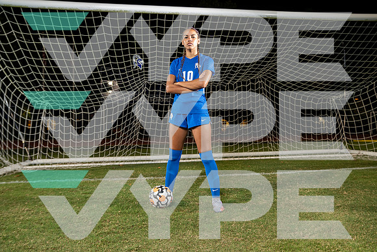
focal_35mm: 31
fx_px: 325
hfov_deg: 60.3
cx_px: 188
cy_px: 126
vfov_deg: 42.3
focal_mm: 31
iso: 640
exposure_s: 1/125
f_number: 4
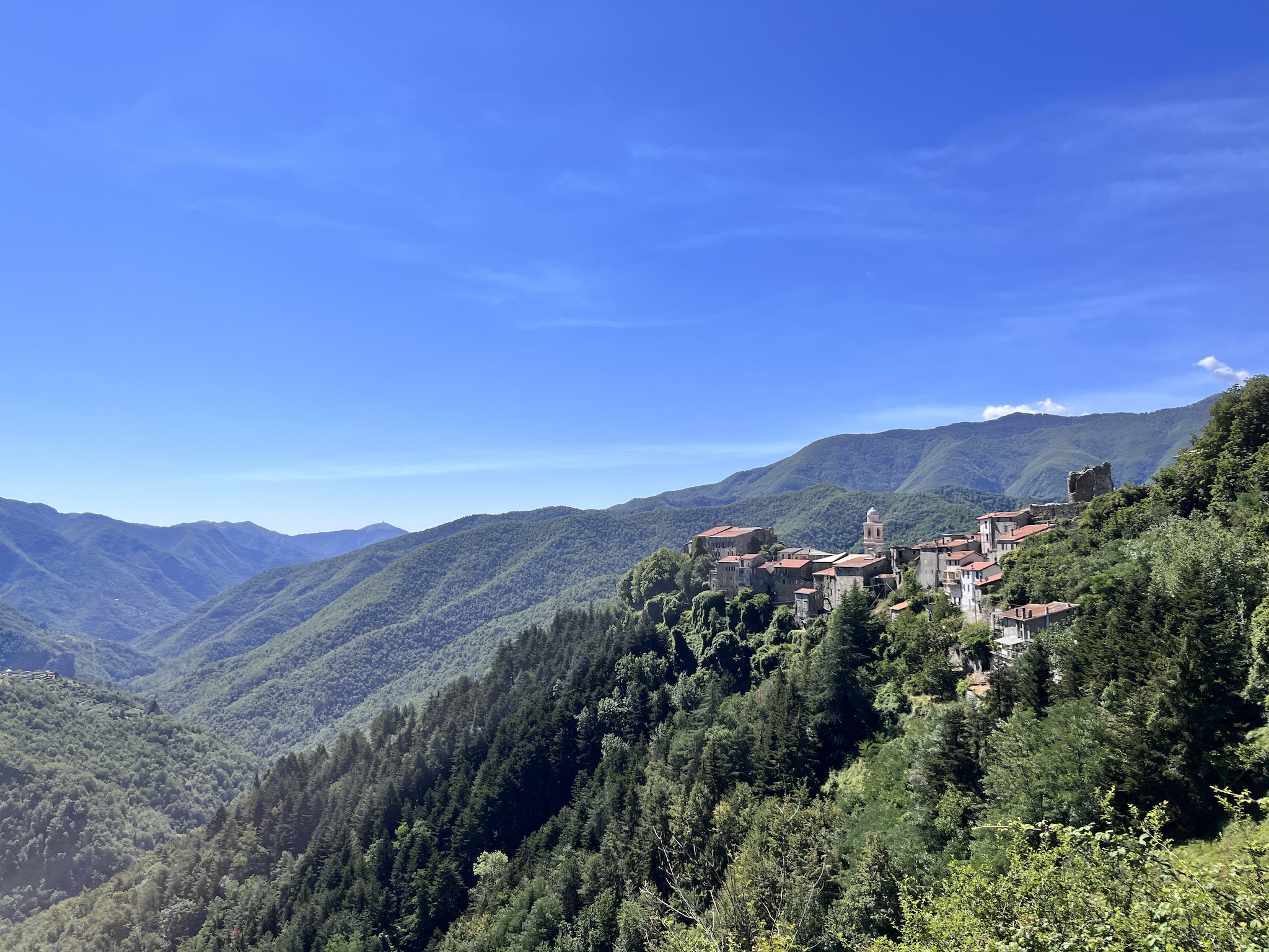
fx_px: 953
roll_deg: -0.4
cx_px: 634
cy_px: 476
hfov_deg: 67.3
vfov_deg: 53.1
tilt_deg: +2.5
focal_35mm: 26
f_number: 1.6
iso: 50
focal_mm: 5.1
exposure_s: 1/5076
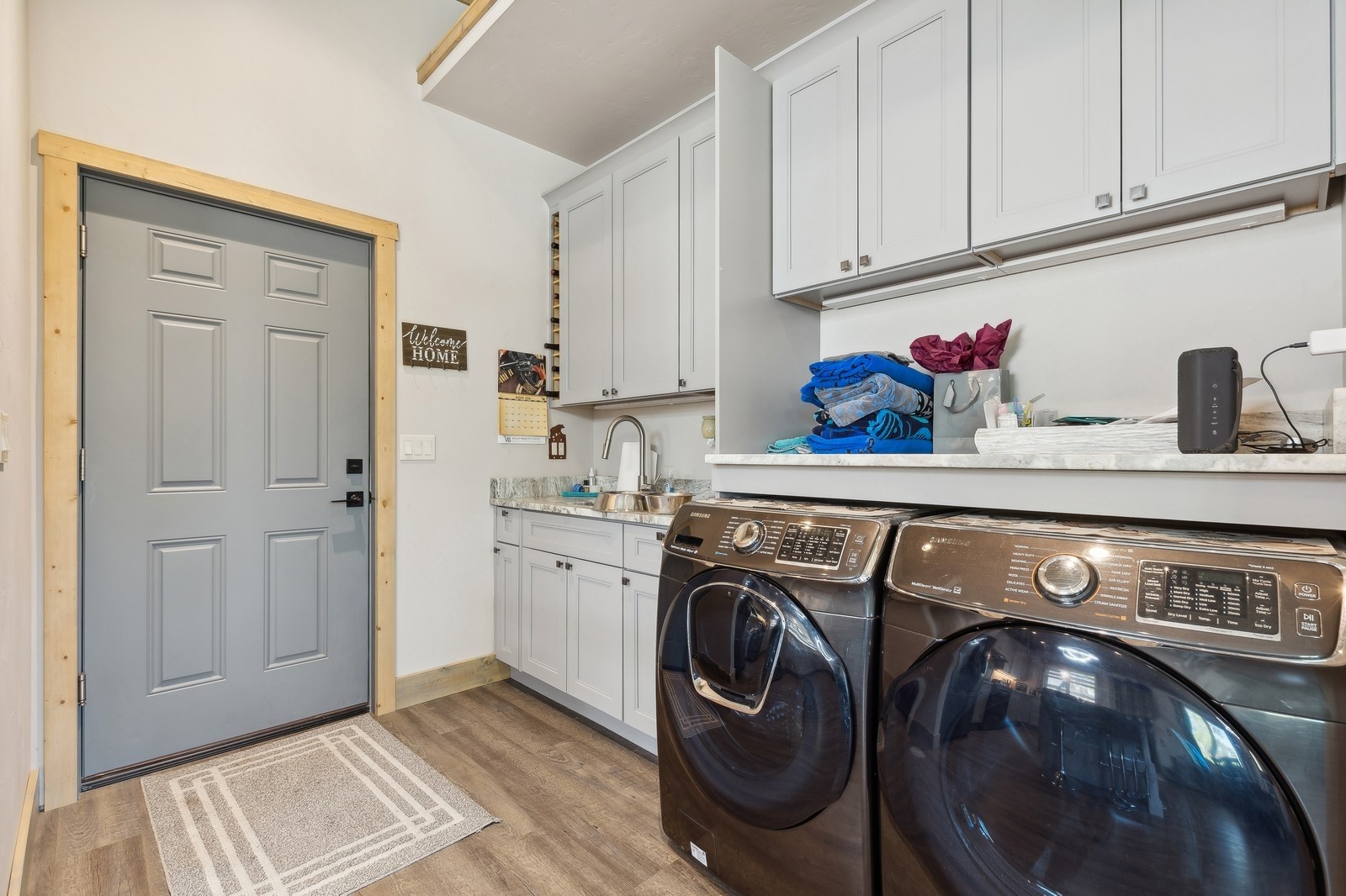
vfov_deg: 77.3
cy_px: 448
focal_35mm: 15
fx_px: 561
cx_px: 673
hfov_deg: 100.4
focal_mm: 10
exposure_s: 1/1.67
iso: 100
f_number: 6.3
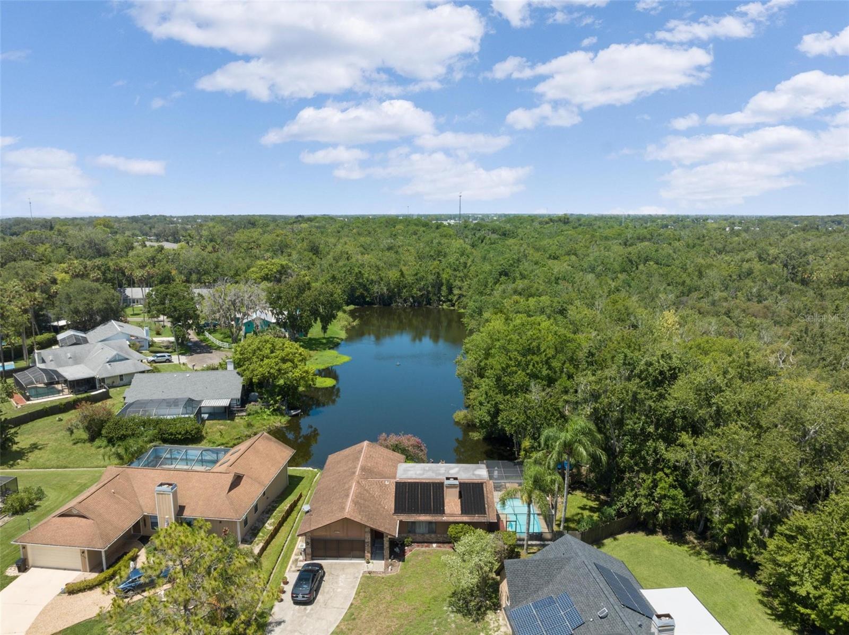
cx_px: 424
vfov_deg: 56.8
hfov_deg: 71.6
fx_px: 588
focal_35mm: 24
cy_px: 318
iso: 100
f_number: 8
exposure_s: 1/160
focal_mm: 12.29
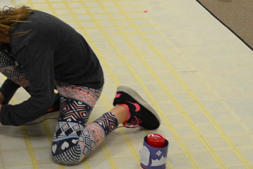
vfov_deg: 17.9
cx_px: 75
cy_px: -3
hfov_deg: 27.1
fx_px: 520
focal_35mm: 74
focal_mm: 18
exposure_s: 1/40
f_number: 3.5
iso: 400
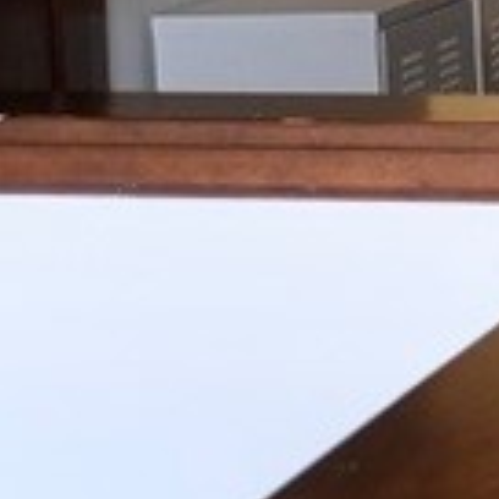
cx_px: 1104
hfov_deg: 8.1
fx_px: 3327
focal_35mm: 204
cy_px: 73
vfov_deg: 8.6
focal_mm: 20
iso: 1000
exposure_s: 1/60
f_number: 2.8
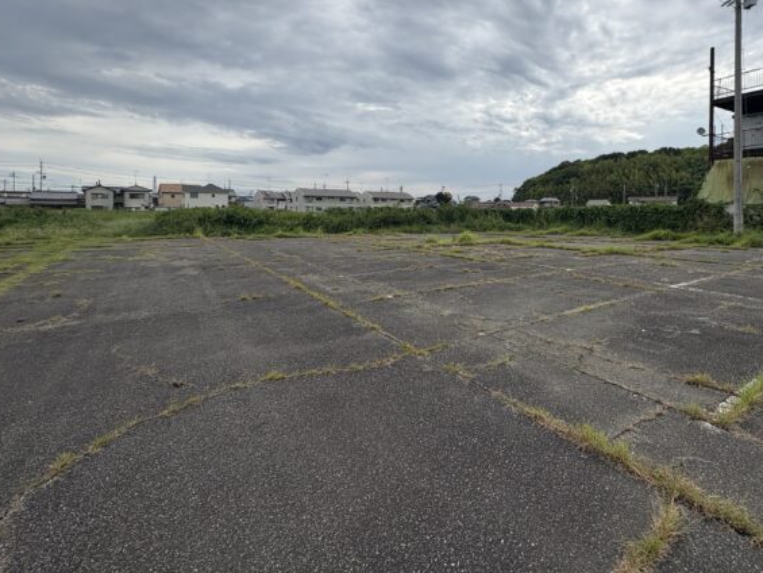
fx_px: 397
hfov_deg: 86.7
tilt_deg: +1.2
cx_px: 454
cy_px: 209
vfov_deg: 70.3
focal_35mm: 18
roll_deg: +0.0
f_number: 2.2
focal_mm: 2.22
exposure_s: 1/2083
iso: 50
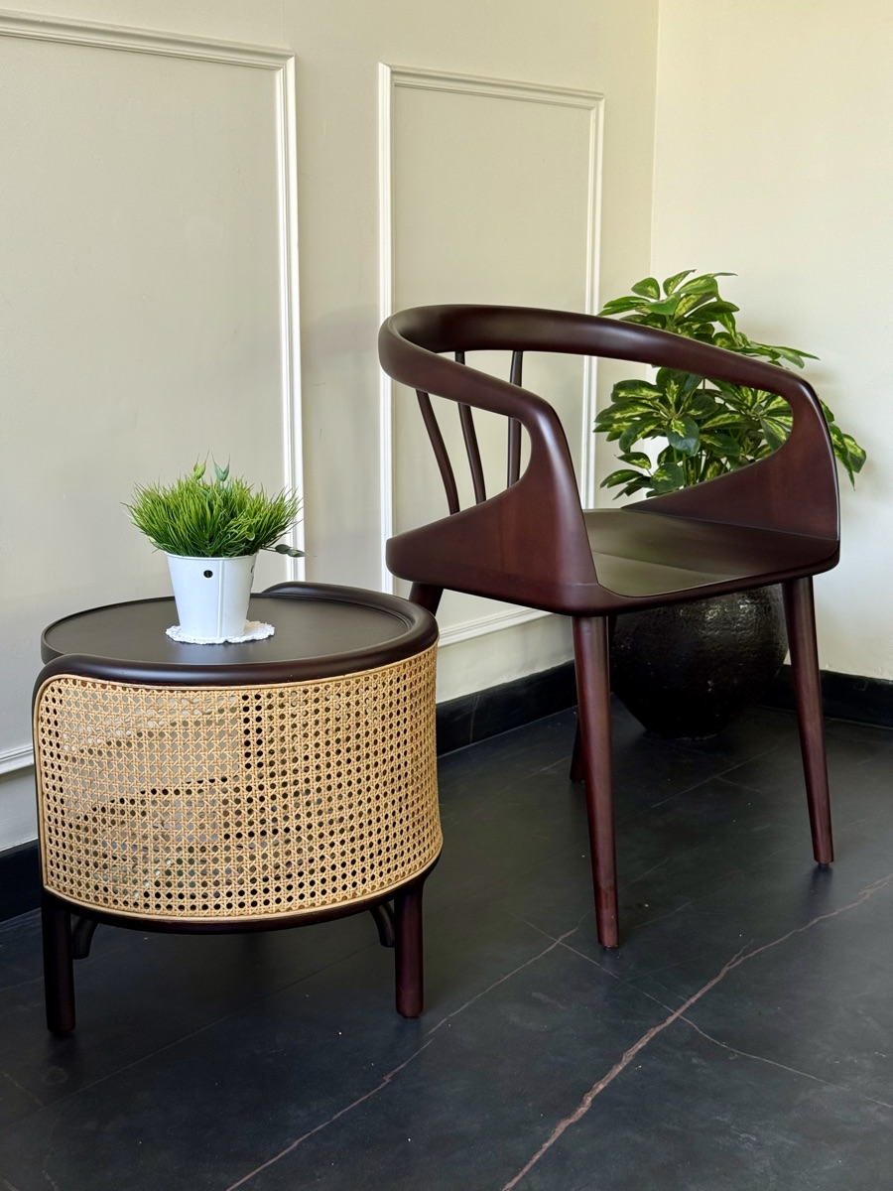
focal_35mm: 48
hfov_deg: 30.3
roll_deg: -0.4
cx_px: 446
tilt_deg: -11.5
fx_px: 1651
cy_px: 596
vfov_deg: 39.7
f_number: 1.78
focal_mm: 6.76
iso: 160
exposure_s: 1/130
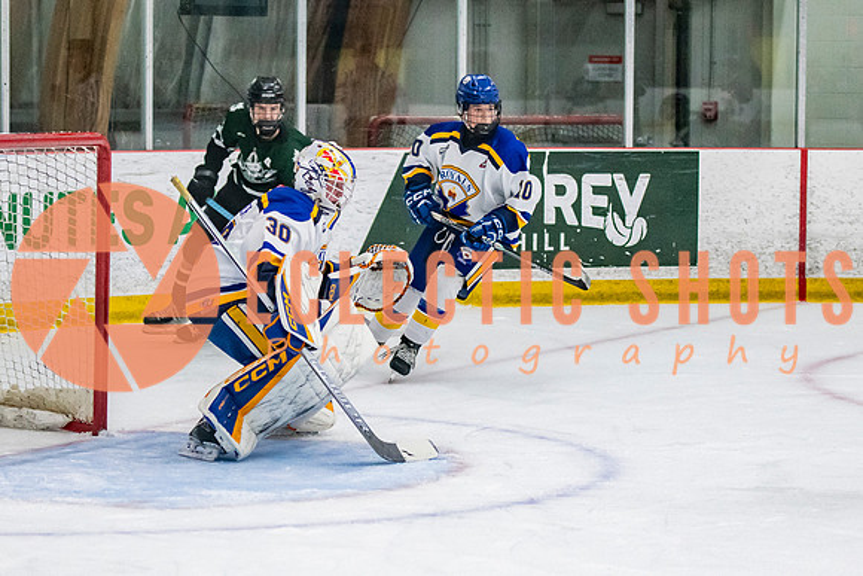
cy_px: 287
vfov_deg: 8.7
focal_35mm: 158
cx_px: 337
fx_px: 3789
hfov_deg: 13.0
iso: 2000
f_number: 3.2
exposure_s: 1/640
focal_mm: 75
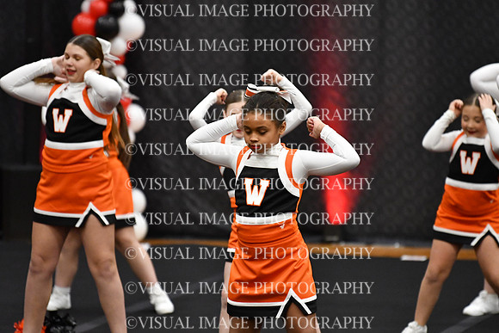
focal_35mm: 300
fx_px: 4159
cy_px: 166
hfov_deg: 6.9
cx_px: 250
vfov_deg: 4.6
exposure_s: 1/800
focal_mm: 200
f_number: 2.8
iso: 5000
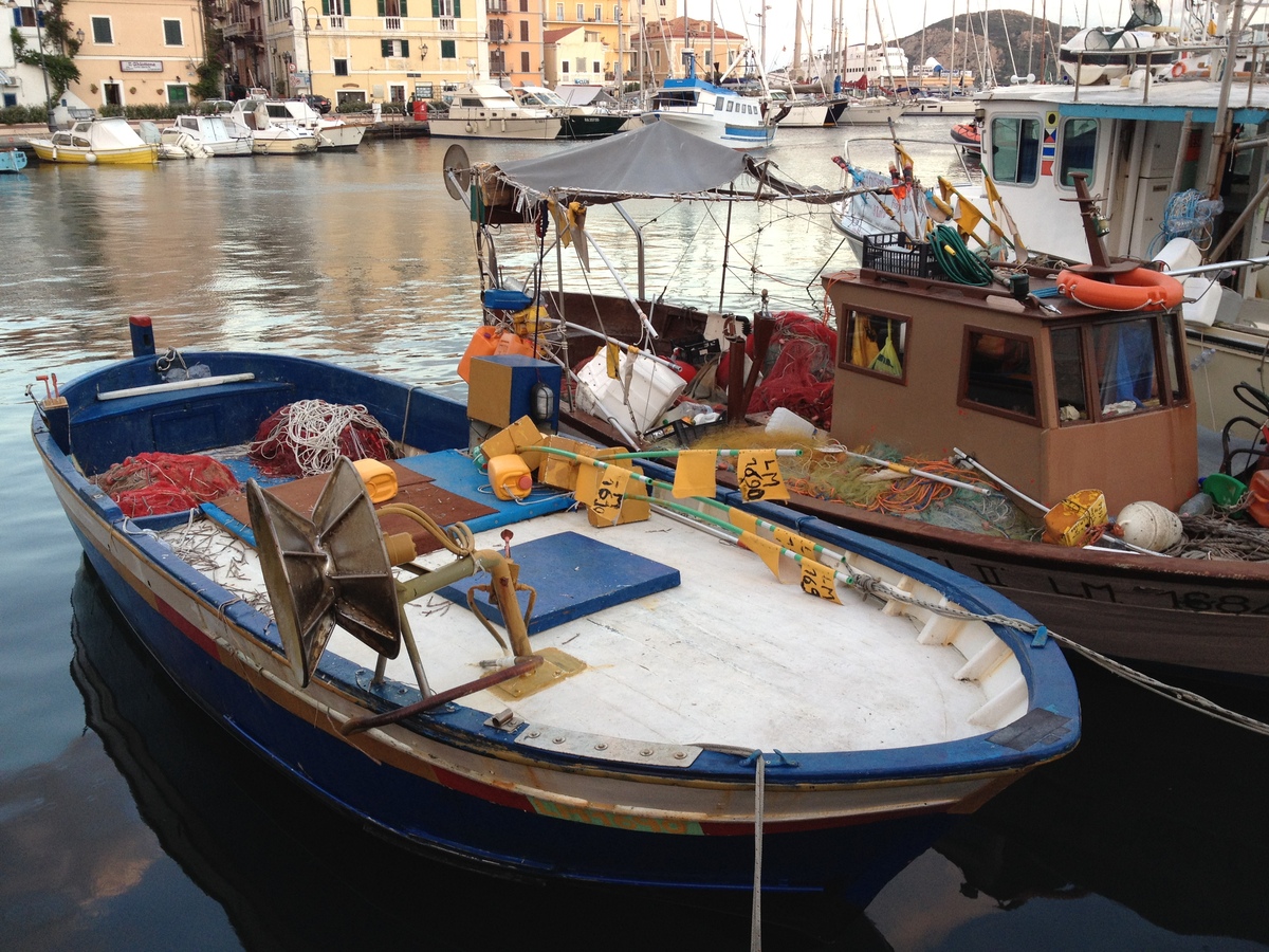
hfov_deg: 52.6
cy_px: 476
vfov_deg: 40.7
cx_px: 634
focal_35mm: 35
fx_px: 1283
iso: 80
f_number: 2.4
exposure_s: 1/60
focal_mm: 4.28
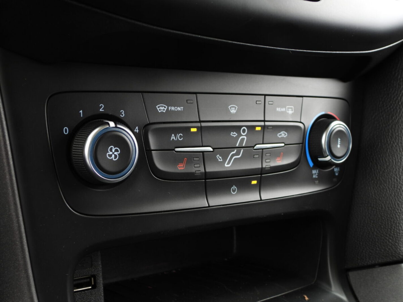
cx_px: 202
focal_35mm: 47
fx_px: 547
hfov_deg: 40.4
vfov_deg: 30.9
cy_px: 151
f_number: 3.2
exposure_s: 1/30
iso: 100
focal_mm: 8.5
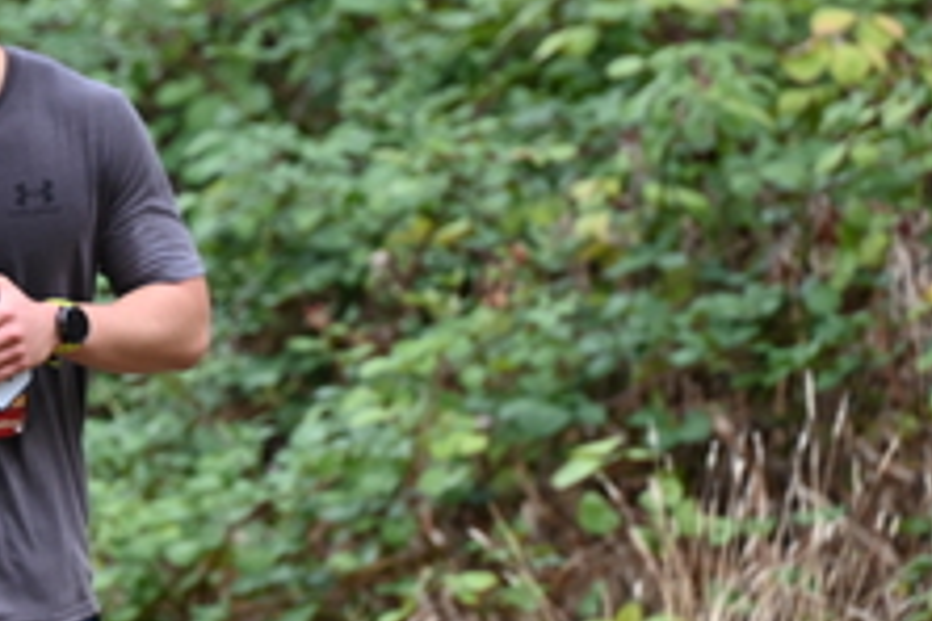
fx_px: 12840
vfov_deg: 2.8
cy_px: 241
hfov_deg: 4.1
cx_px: -101
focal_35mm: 496
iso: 640
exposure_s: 1/250
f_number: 6.3
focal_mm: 200
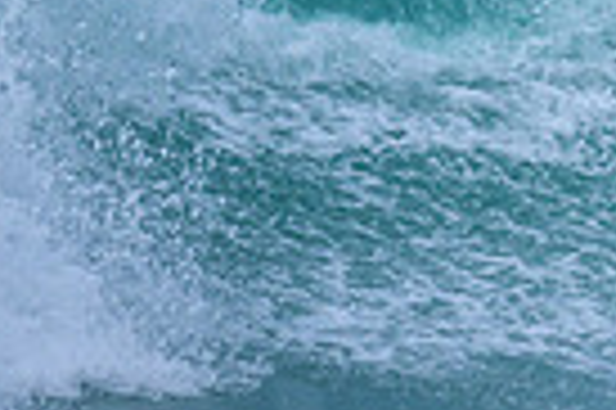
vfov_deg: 0.4
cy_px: -273
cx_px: 1272
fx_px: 58074
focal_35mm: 3398
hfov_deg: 0.6
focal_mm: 800
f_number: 6.3
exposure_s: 1/2000
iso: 360
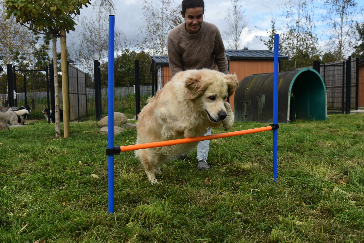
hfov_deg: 55.1
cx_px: 182
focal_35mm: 34
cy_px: 122
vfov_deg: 38.4
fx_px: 349
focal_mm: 23
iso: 400
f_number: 5.6
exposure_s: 1/1250
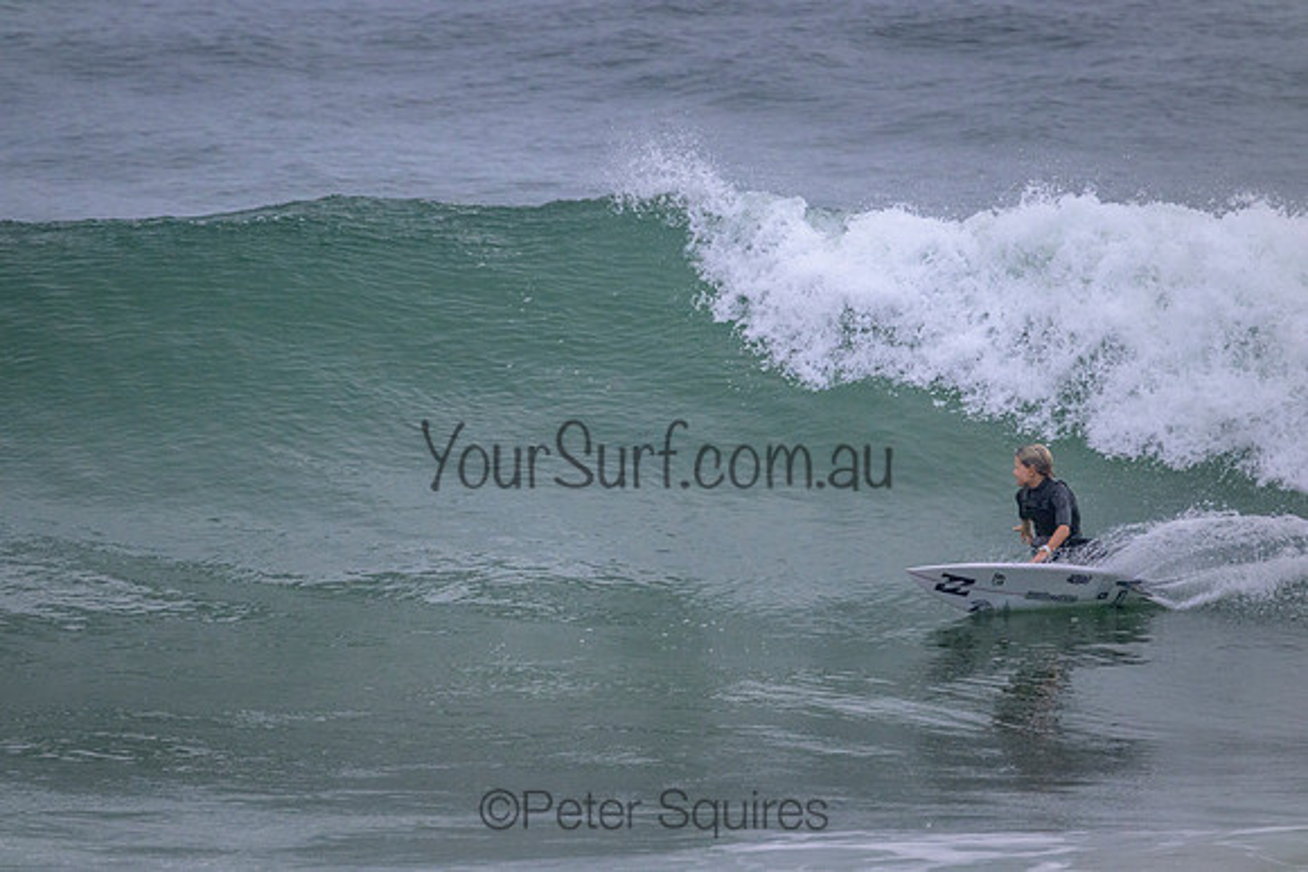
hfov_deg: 2.6
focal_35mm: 800
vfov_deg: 1.7
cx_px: 654
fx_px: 29072
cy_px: 436
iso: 3200
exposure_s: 1/2000
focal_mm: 800
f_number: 11
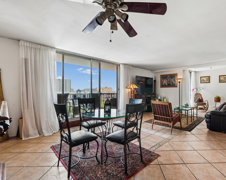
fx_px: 114
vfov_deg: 77.0
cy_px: 90
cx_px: 130
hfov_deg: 89.0
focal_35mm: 17
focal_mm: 15
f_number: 11
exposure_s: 1/5
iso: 400
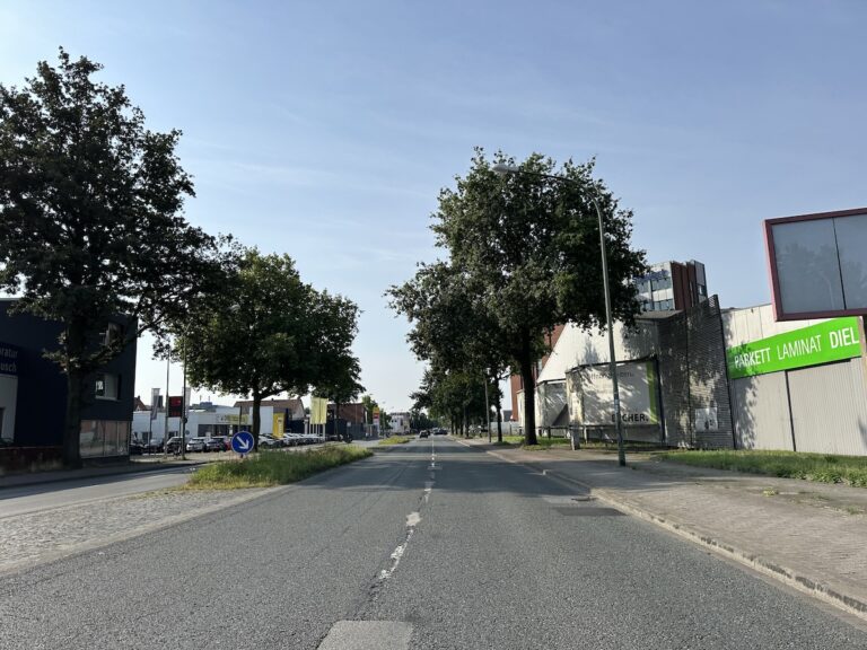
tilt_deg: +7.6
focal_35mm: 24
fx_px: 601
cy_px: 325
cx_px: 434
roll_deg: +2.7
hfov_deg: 71.6
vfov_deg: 56.8
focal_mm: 6.86
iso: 80
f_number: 1.78
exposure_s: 1/6211
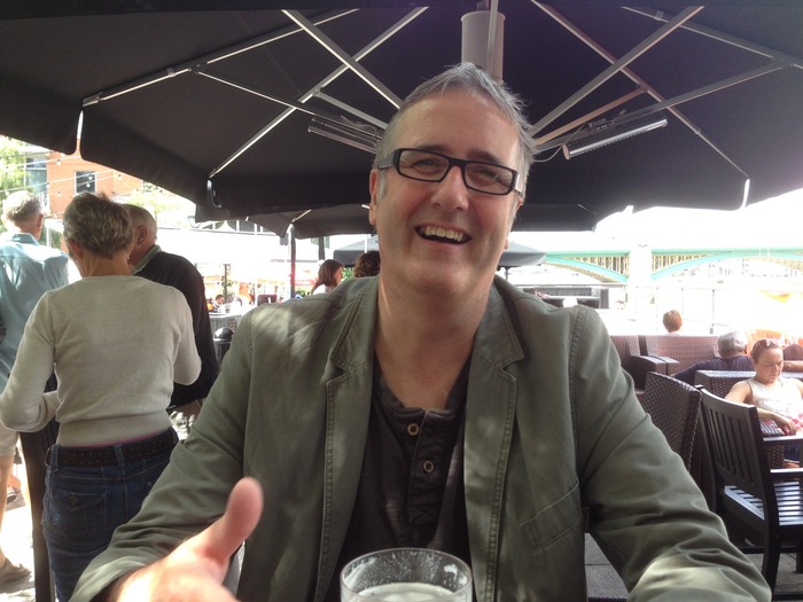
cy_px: 301
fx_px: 766
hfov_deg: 55.4
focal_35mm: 33
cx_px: 402
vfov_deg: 42.9
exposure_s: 1/120
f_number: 2.4
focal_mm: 4.13
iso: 50
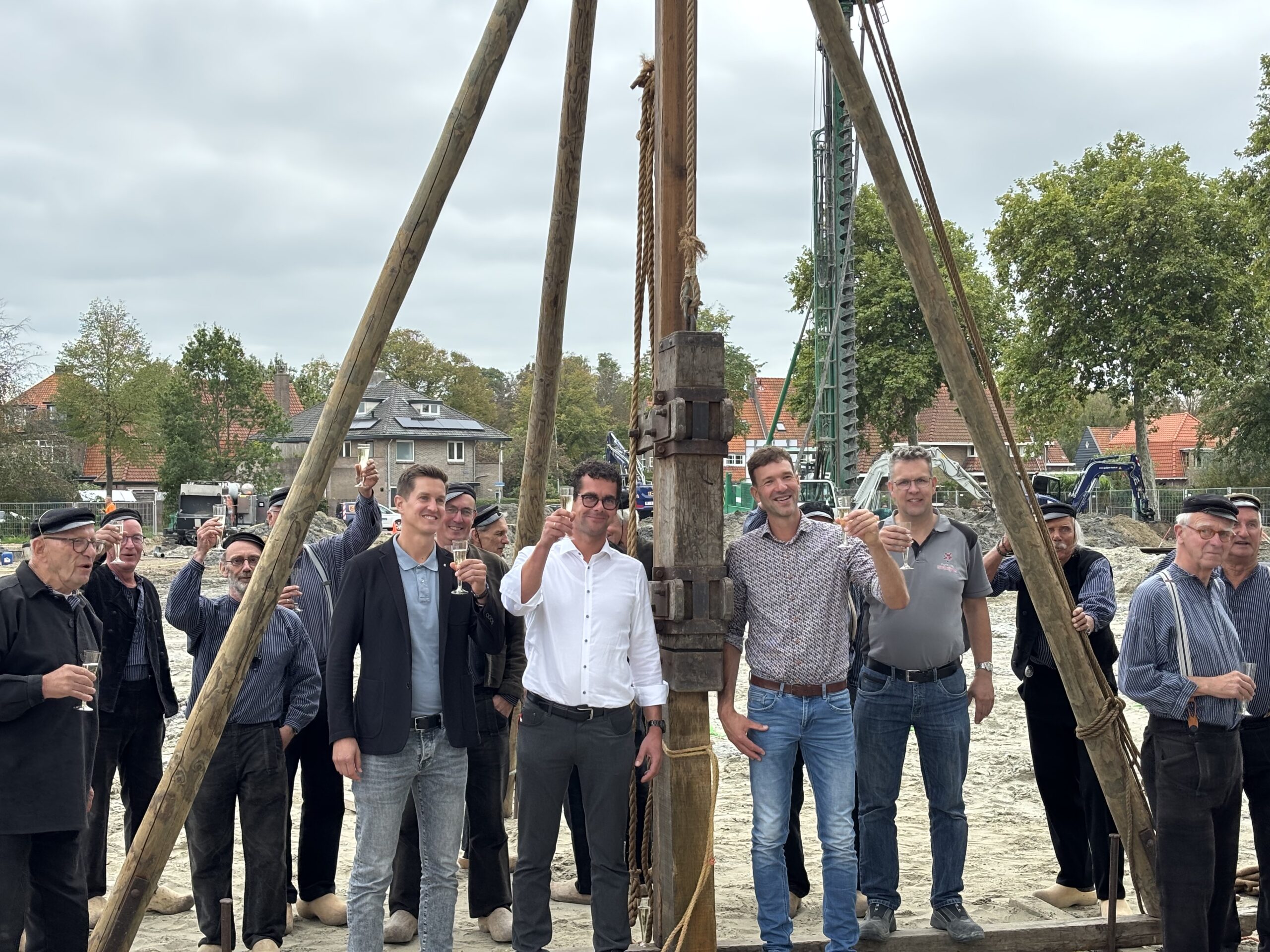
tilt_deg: +0.7
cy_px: 476
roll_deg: -0.2
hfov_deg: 36.8
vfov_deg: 28.0
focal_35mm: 52
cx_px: 635
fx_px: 1908
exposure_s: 1/684
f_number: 1.6
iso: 32
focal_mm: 5.96
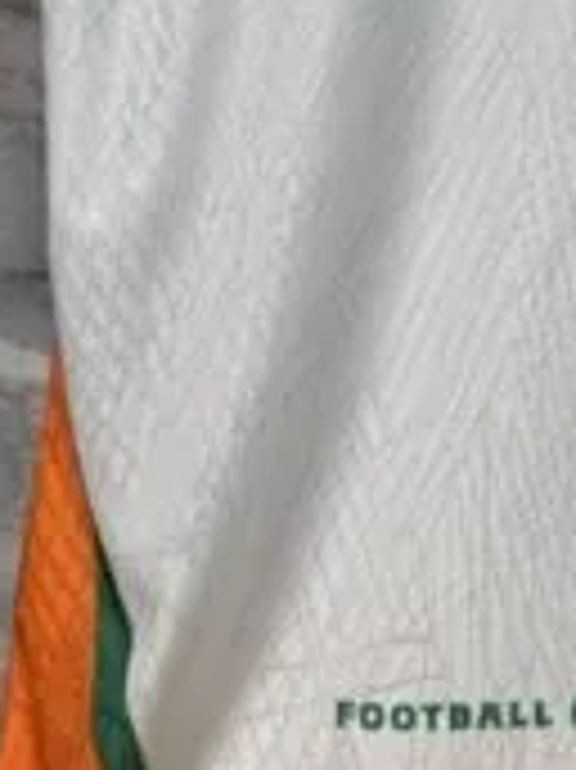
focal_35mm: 71
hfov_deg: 20.0
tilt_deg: -0.8
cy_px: 20
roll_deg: -0.2
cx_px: 580
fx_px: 1577
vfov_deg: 26.1
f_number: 1.78
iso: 100
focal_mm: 6.76
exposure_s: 1/100
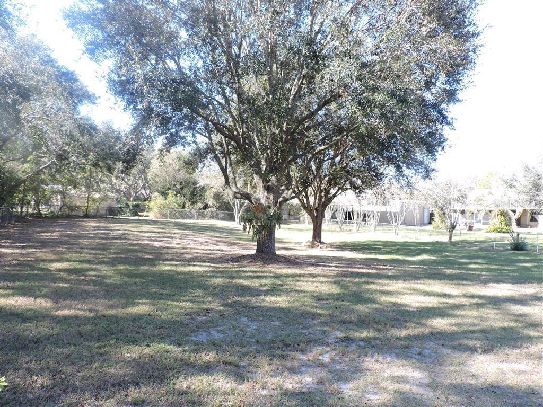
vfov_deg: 56.8
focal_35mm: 24
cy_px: 204
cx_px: 272
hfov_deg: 71.6
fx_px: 376
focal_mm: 4.3
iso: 100
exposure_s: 1/125
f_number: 3
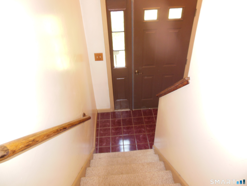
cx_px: 124
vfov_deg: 54.9
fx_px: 178
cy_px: 93
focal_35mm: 25
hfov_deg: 69.4
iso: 250
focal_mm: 4.5
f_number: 3.2
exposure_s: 1/25
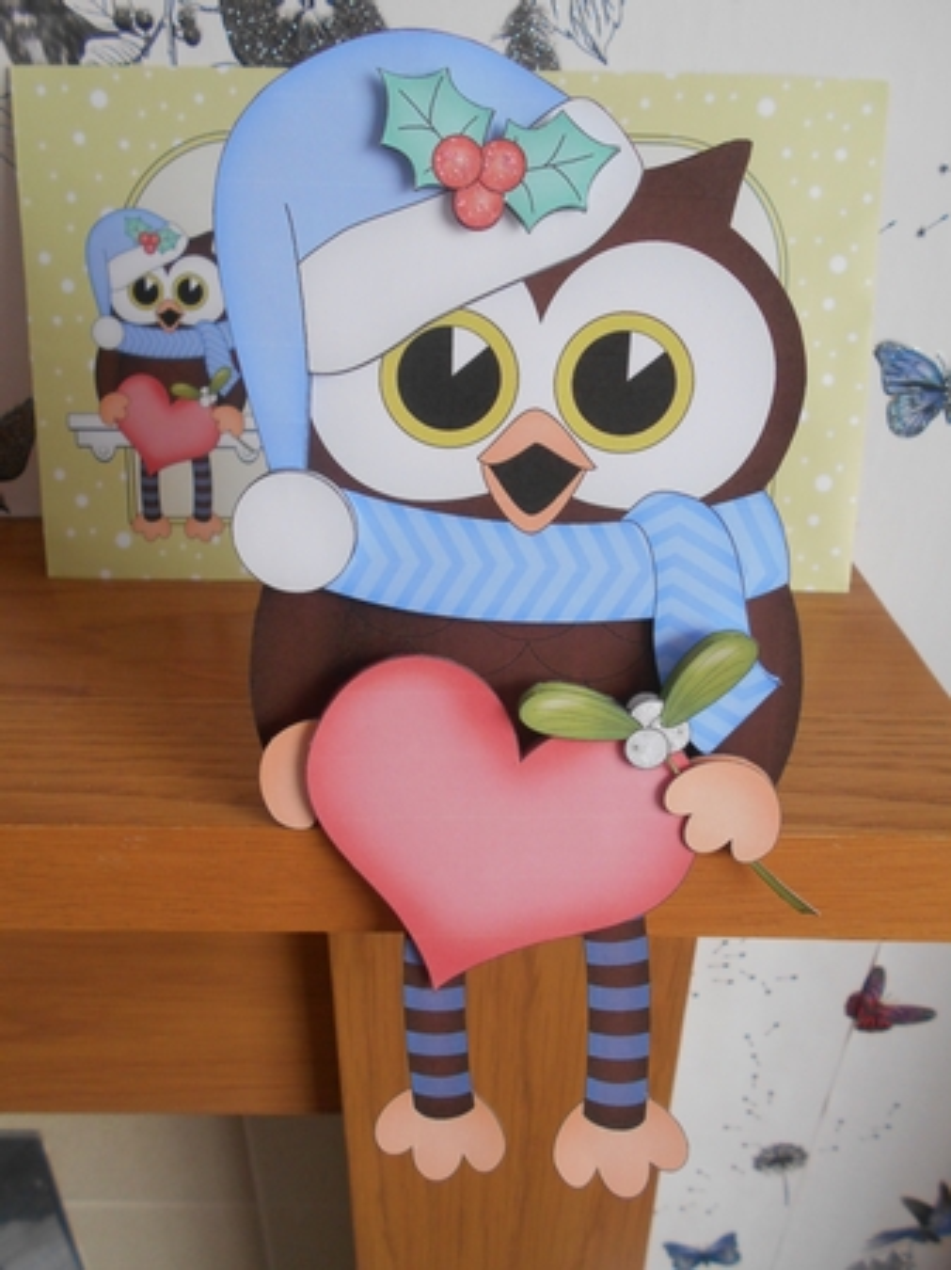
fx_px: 953
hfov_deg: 53.0
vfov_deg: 67.3
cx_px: 476
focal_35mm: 26
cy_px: 635
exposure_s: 1/30
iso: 220
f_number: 3.2
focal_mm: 4.6
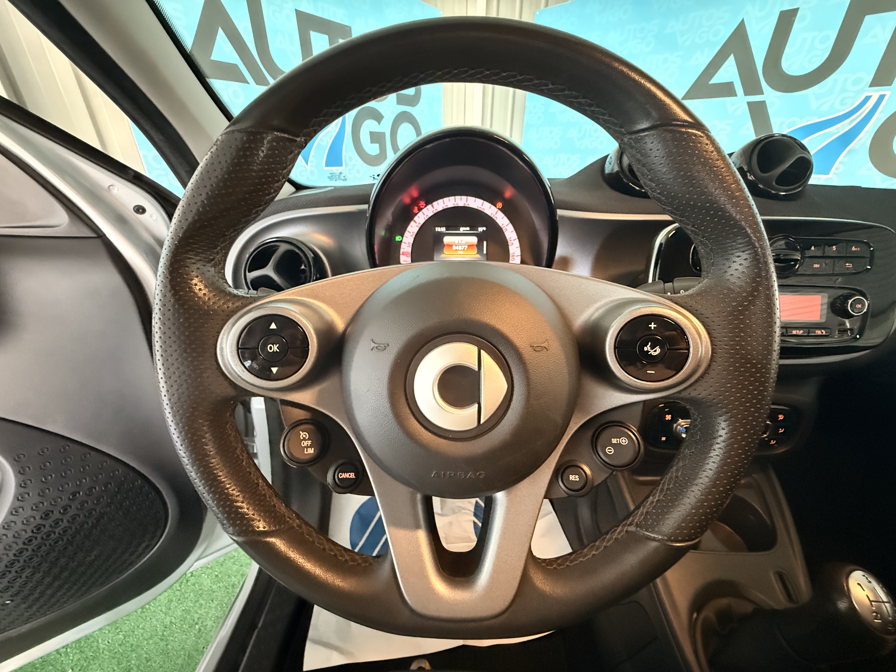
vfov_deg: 85.7
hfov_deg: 102.1
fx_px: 362
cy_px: 336
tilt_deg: -26.0
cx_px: 448
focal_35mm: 14
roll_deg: -0.8
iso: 1250
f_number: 2.2
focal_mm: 2.22
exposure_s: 1/45
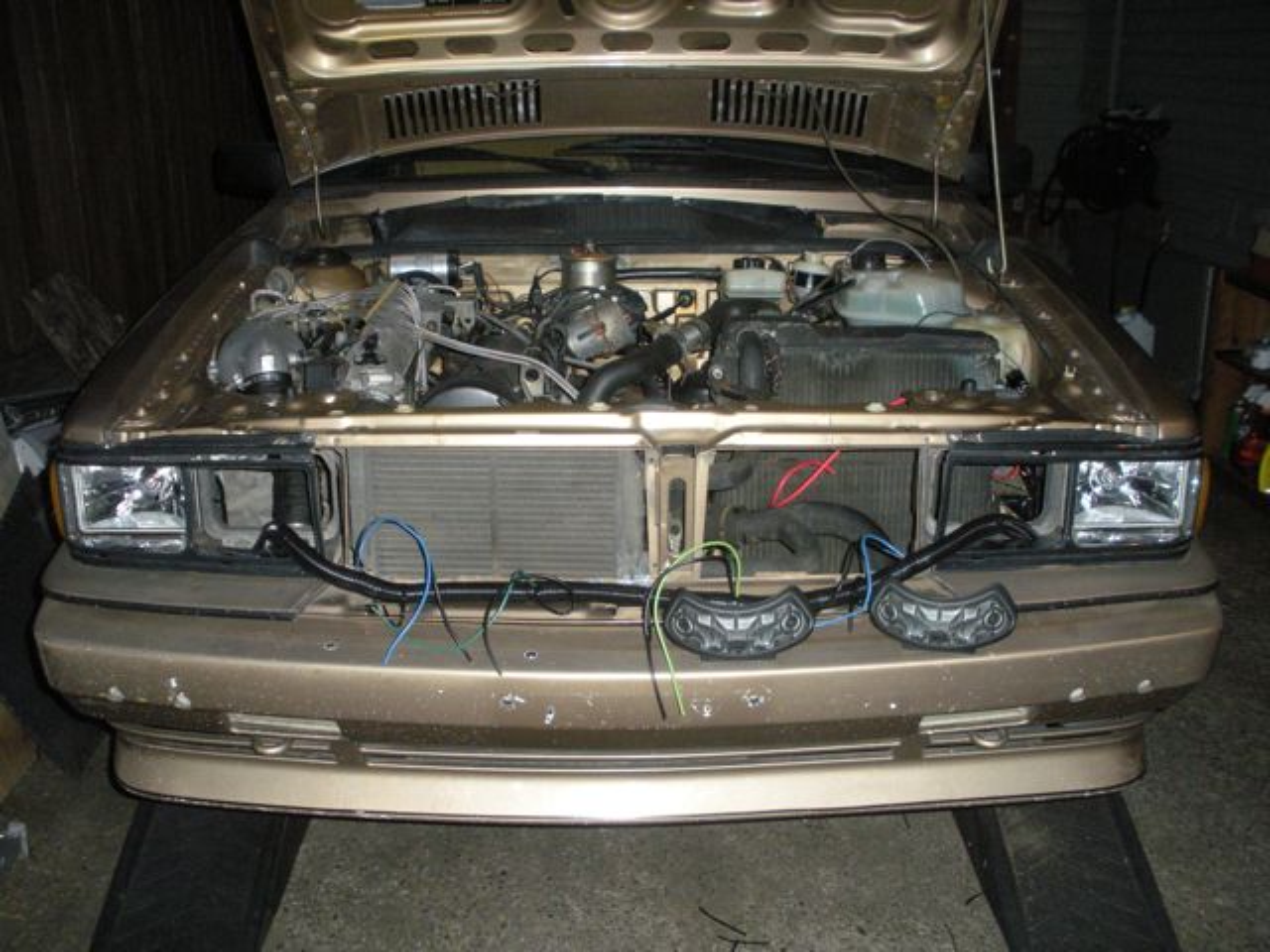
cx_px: 635
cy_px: 476
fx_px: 1321
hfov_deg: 51.4
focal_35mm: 36
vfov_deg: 39.7
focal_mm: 6.3
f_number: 3.5
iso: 381
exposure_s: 1/60
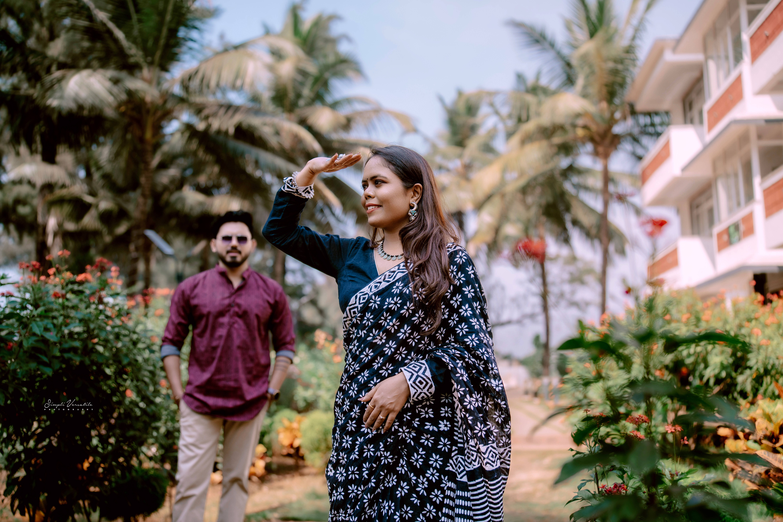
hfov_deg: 54.4
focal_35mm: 35
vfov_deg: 37.9
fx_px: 761
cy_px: 261
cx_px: 392
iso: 100
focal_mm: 35
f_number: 2
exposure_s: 1/800
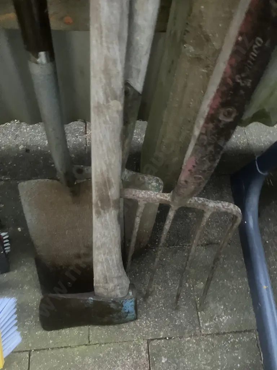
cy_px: 185
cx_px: 138
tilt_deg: -59.5
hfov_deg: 49.7
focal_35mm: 28
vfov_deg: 63.4
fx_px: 299
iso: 640
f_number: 1.8
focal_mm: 3.99
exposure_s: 1/22
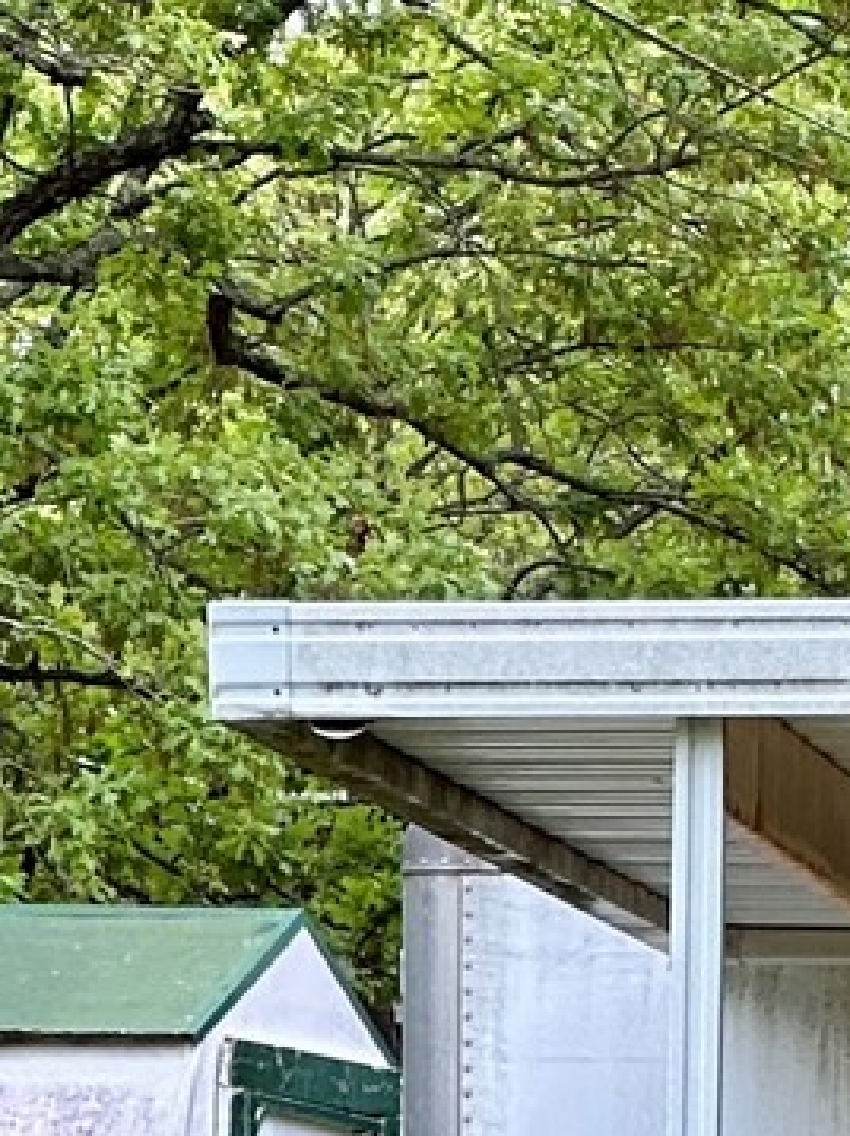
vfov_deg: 4.8
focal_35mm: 413
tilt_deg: +2.7
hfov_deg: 3.5
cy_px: 1606
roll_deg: -1.4
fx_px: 13538
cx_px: 2207
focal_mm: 9
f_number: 2.8
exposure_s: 1/99
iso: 64
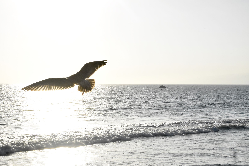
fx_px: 498
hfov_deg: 28.1
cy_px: 83
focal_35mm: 72
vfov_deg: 18.9
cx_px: 124
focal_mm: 48
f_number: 20
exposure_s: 1/1600
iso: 3200
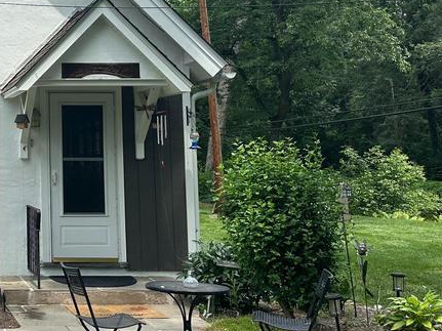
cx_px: -40
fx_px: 728
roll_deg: -0.4
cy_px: 88
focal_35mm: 57
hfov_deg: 30.4
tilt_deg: +5.0
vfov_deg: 25.4
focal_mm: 6.86
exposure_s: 1/2410
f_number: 1.78
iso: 80
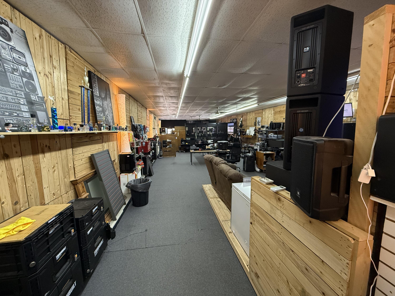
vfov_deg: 85.7
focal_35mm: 14
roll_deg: +0.8
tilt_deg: -5.9
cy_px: 148
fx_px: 160
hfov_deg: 102.1
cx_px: 198
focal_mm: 2.22
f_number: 2.2
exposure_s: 1/120
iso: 400
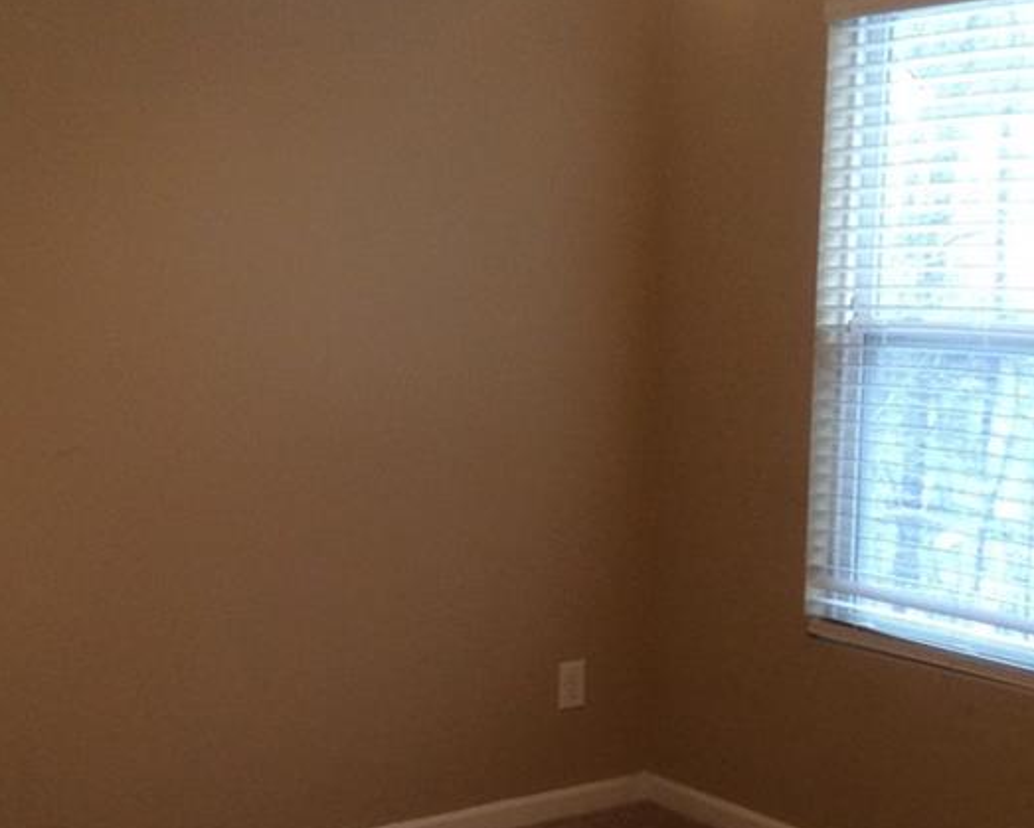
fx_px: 1868
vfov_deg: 24.8
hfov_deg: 30.8
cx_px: 374
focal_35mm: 61
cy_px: 585
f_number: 2.4
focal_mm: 3.3
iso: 100
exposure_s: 1/24
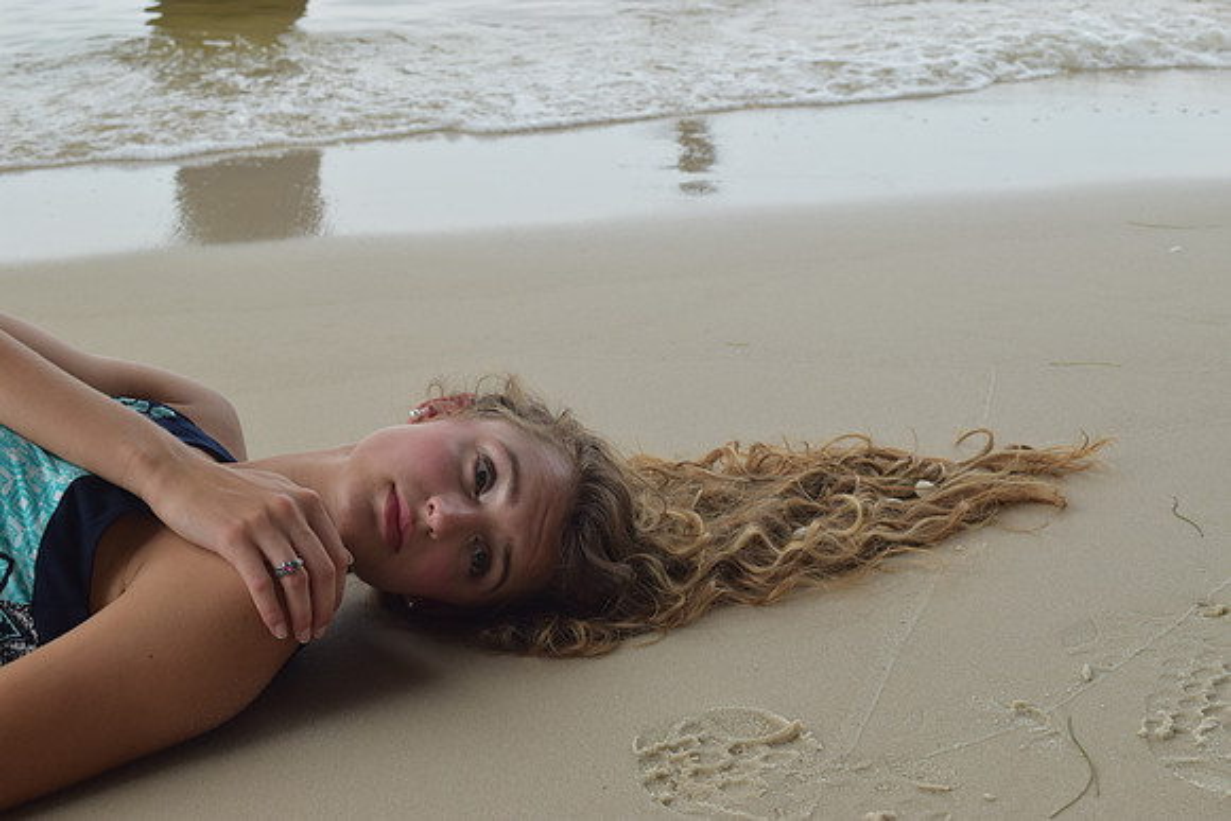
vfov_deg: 25.1
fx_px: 1847
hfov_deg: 36.9
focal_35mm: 54
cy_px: 410
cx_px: 616
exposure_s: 1/250
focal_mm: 36
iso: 250
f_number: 8
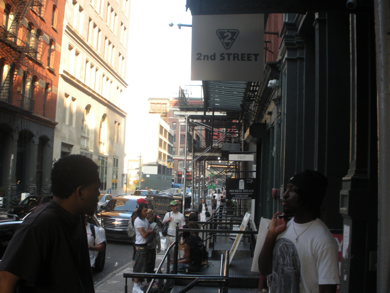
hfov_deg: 42.9
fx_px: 496
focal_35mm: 44
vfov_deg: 32.9
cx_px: 195
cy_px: 146
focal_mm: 7.7
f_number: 4
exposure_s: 1/62
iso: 120
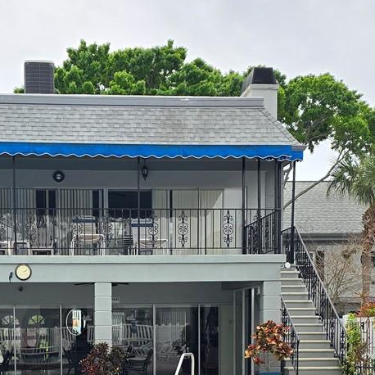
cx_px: 111
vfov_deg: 23.3
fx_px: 870
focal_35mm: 71
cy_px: 378
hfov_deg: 24.1
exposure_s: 1/334
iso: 12
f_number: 1.7
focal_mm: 6.3
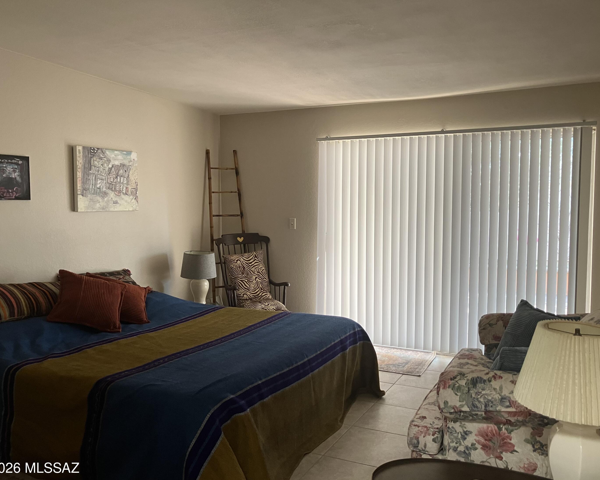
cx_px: 308
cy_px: 244
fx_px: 533
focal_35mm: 30
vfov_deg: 48.5
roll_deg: +0.2
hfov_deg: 58.8
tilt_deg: -3.4
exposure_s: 1/64
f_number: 1.8
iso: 80
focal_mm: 3.99
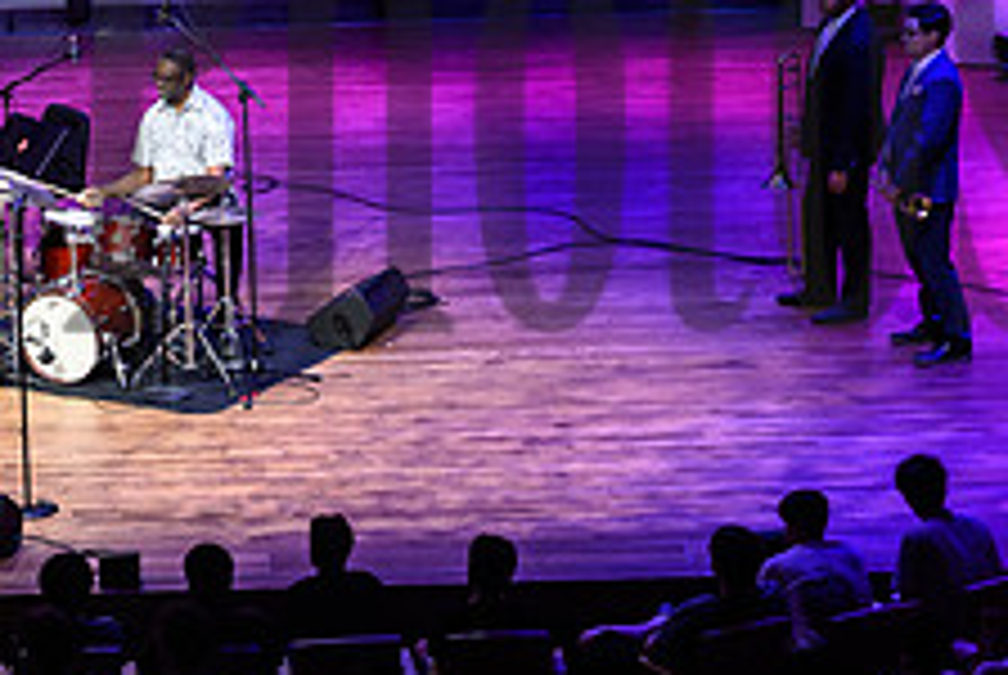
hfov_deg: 11.2
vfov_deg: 7.6
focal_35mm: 181
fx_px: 5075
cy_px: 97
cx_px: -99
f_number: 4
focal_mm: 70
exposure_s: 1/250
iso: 1600
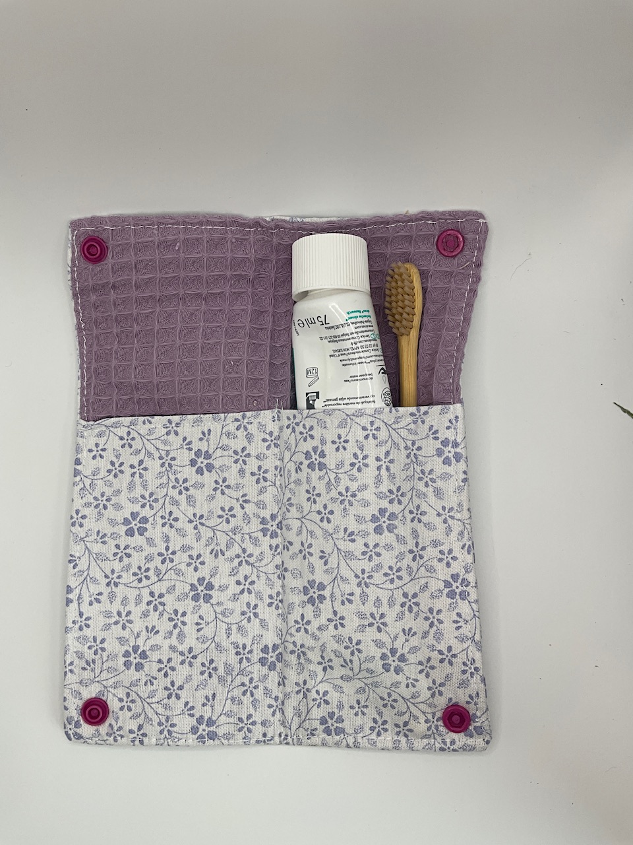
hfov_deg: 48.2
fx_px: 707
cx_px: 316
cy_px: 422
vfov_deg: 61.7
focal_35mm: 29
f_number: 1.8
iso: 25
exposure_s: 1/386
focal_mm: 3
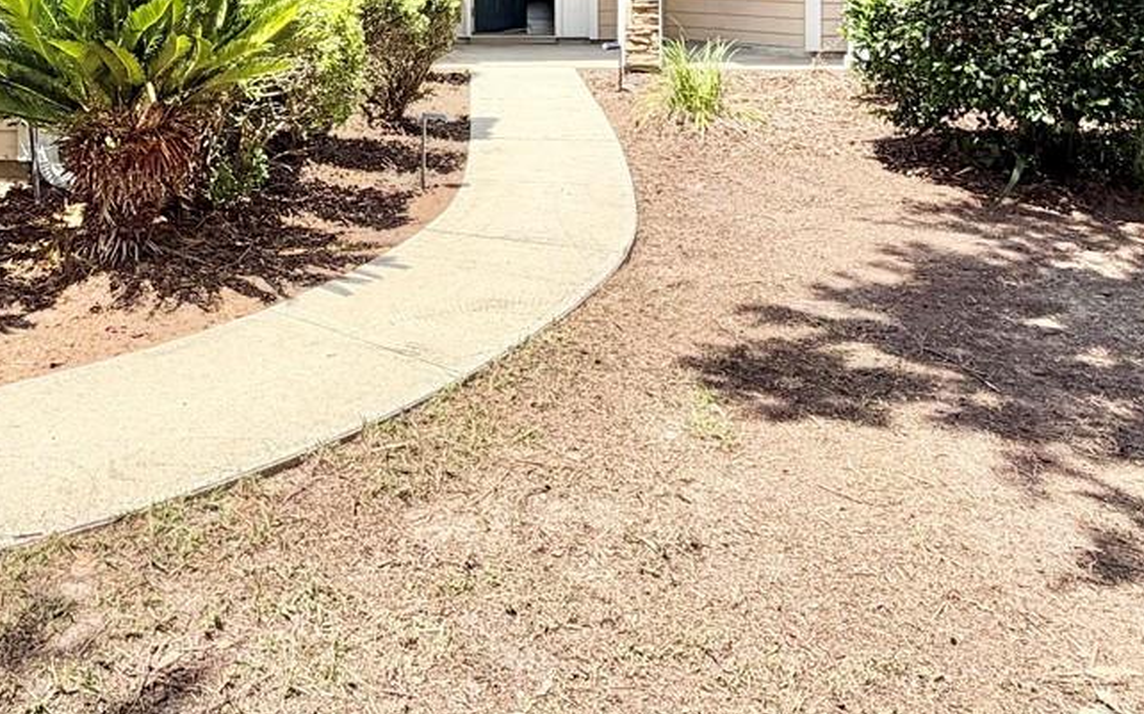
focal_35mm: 37
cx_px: 390
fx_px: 1153
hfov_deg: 51.9
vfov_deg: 30.9
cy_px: -59
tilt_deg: -1.1
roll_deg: +1.0
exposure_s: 1/799
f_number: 2.2
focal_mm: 2.22
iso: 20
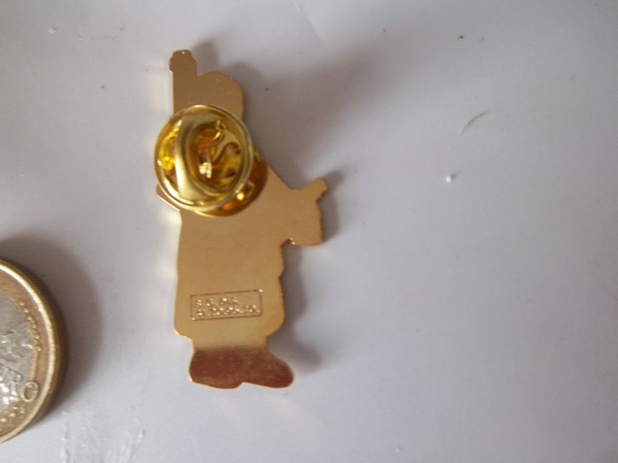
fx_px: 500
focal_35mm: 28
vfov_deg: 49.7
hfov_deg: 63.4
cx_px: 309
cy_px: 232
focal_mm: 5.05
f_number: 3.5
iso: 160
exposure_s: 1/15
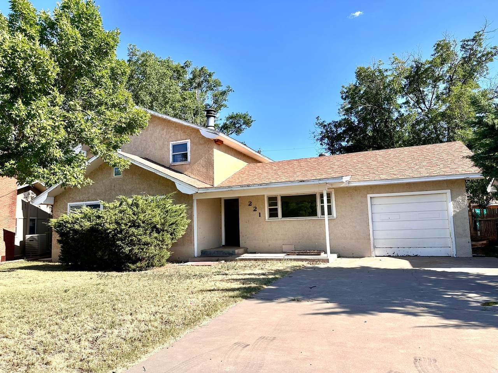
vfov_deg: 56.8
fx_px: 345
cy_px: 186
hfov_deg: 71.6
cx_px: 249
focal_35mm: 24
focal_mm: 6.86
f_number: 1.78
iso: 80
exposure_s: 1/2809
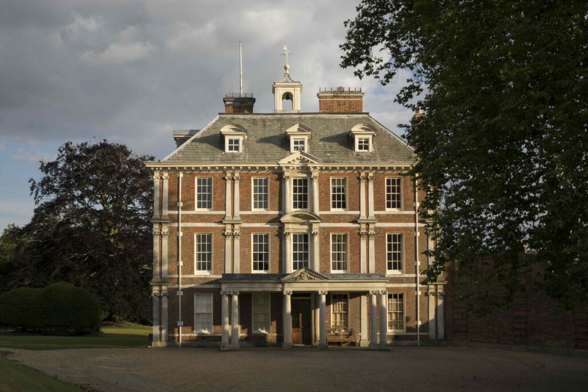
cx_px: 294
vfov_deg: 28.1
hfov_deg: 41.1
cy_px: 196
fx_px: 784
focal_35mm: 48
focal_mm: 17.48
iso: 160
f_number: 4.5
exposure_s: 1/800
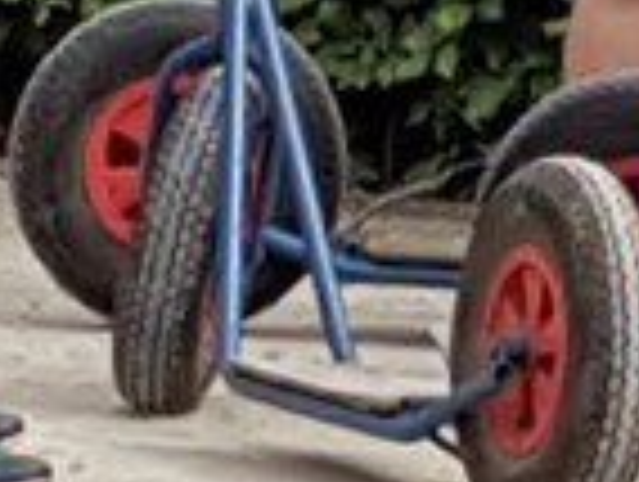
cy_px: -550
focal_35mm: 187
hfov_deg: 10.4
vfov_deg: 7.6
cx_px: 693
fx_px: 3458
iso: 40
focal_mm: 4.2
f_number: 1.7
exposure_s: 1/1748
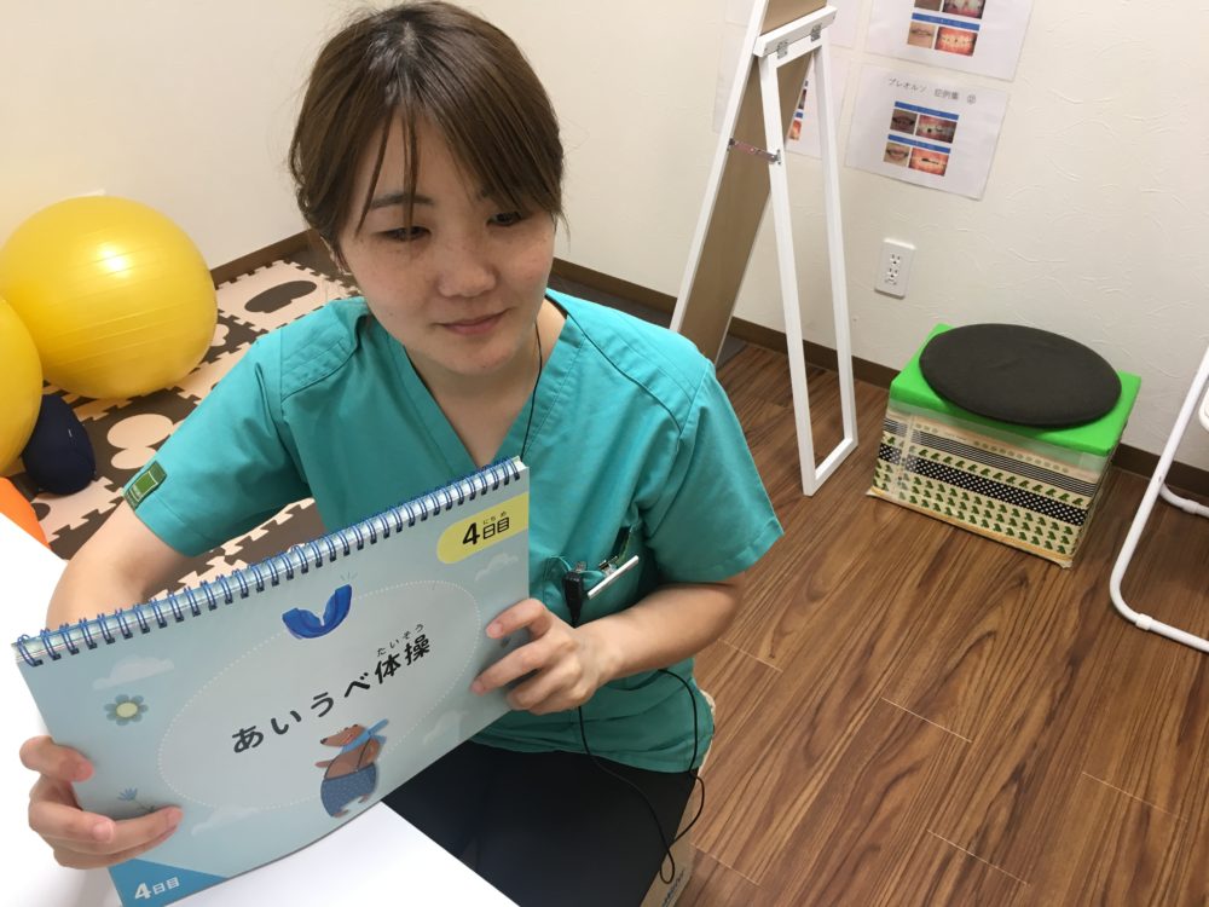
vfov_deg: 48.2
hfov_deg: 61.7
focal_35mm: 29
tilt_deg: -36.2
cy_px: 454
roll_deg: +0.3
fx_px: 1013
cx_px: 604
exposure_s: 1/30
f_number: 2.2
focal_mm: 4.15
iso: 80
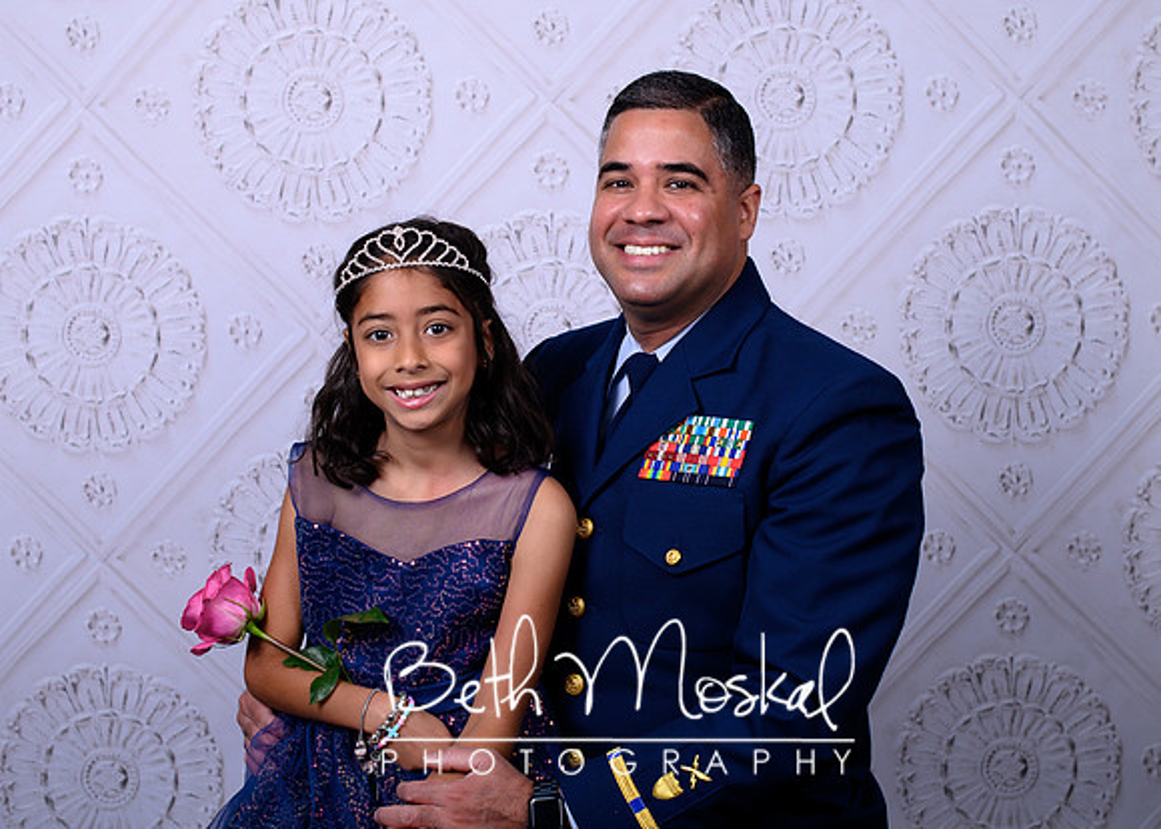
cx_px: 573
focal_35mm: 64
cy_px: 387
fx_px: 2095
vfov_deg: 22.4
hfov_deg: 31.0
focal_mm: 50
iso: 100
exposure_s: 1/200
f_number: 5.6
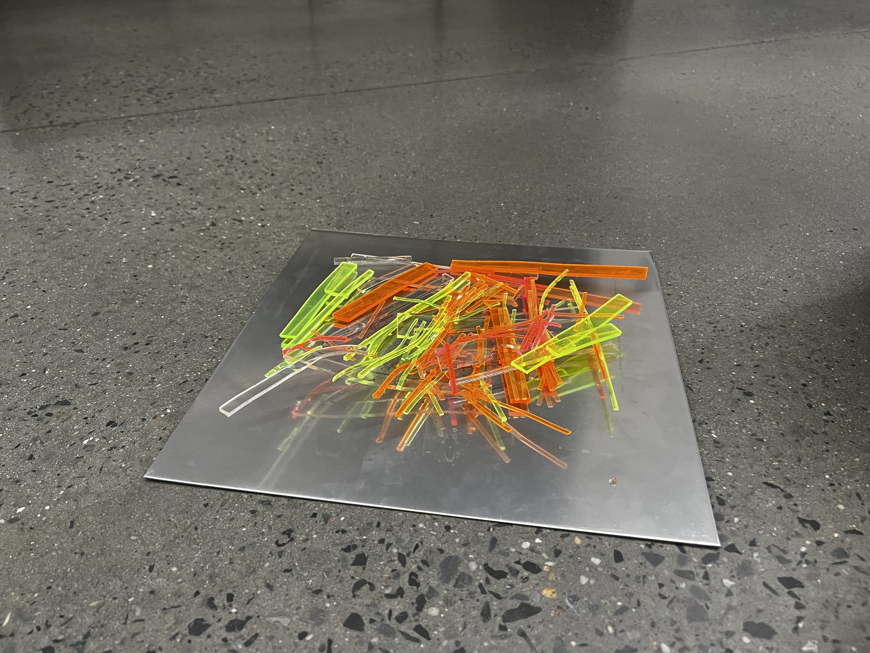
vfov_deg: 53.1
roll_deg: +1.3
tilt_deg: -34.3
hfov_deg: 67.3
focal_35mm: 26
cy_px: 326
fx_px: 653
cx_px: 435
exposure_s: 1/60
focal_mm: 5.7
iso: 200
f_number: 1.5
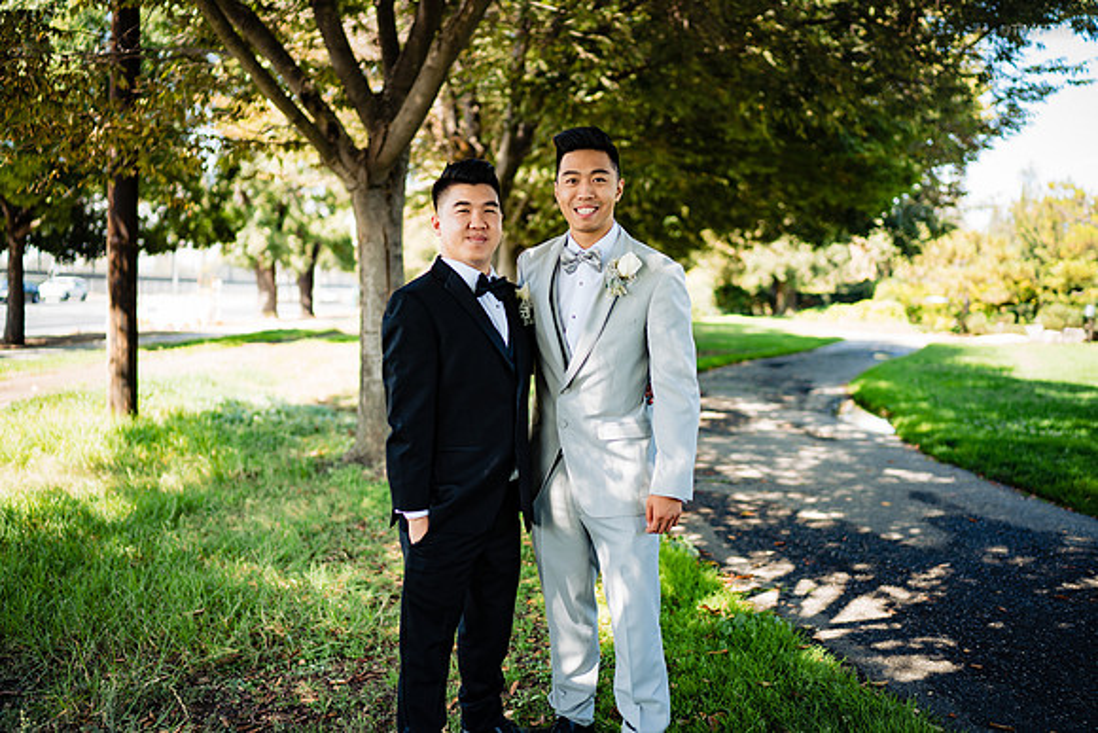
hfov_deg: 54.4
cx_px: 549
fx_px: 1068
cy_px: 366
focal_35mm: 35
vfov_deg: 37.9
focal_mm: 35
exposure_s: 1/400
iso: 100
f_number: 1.6
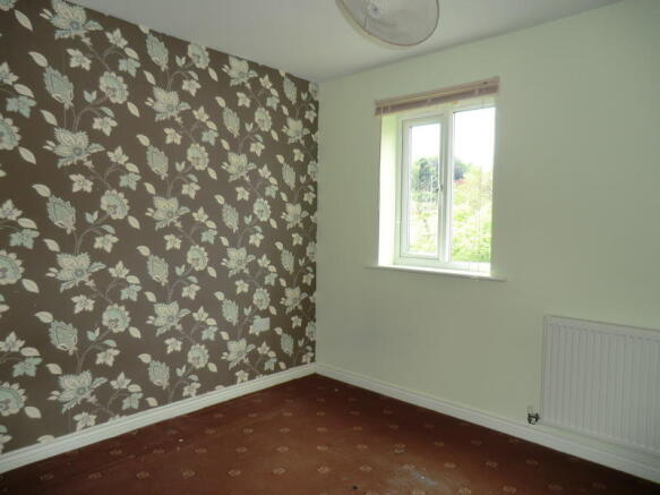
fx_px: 457
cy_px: 248
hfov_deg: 71.6
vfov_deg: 56.8
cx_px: 330
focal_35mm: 24
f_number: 3.2
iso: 80
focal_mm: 4.3
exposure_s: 1/60
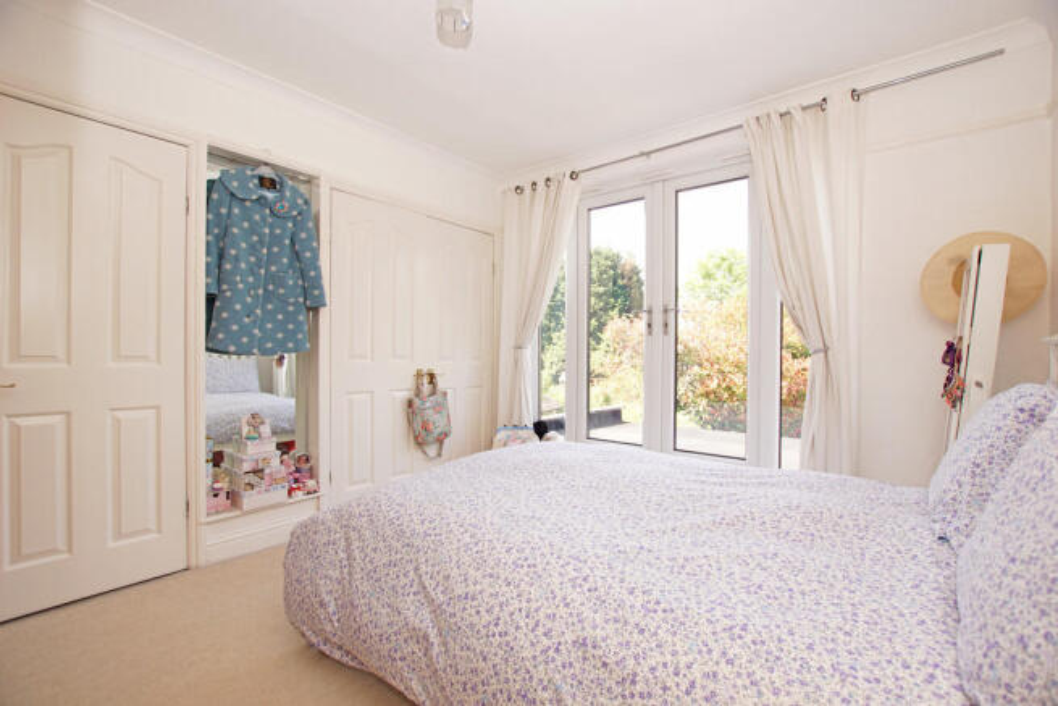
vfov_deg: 77.4
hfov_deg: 100.4
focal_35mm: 15
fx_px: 441
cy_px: 353
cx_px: 529
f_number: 4.5
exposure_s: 1/80
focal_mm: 10
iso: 200
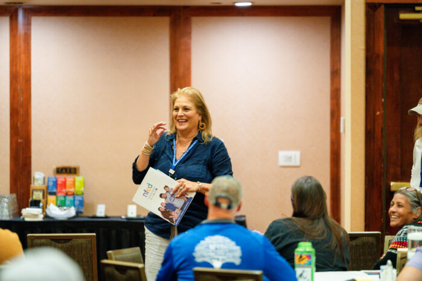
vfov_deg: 7.1
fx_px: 2274
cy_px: 140
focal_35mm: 194
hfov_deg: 10.6
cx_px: 211
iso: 5000
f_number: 2.8
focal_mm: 194
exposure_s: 1/200
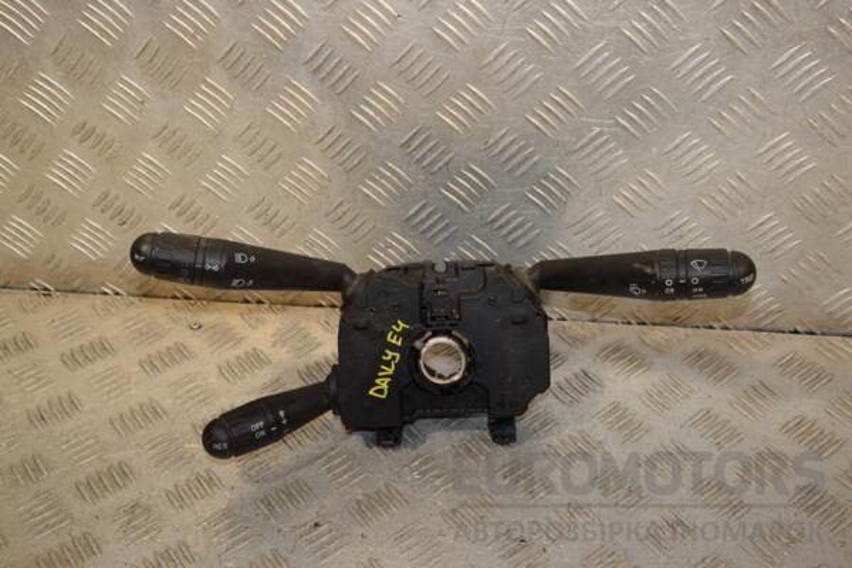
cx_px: 426
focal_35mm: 48
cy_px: 284
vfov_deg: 28.1
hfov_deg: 41.1
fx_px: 1136
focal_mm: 32
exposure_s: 1/200
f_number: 6.3
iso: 800
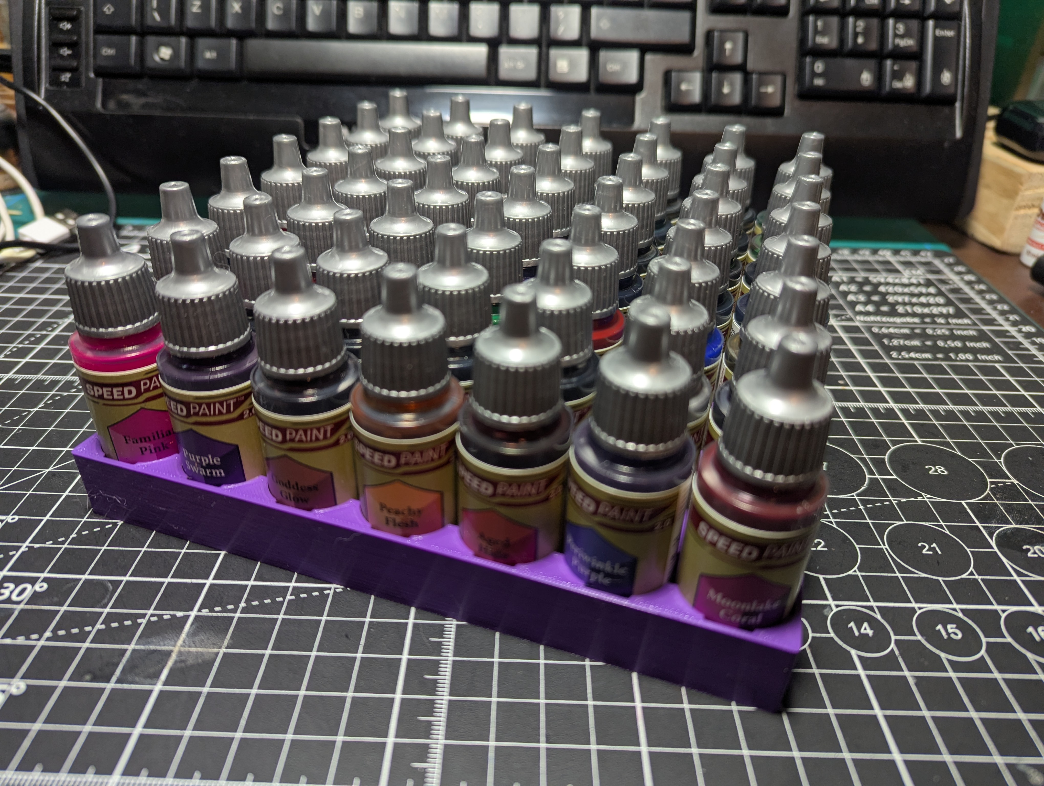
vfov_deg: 56.9
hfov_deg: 71.5
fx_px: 725
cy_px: 393
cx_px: 522
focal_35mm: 24
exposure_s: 1/30.6
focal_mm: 6.81
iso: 51
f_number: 1.85
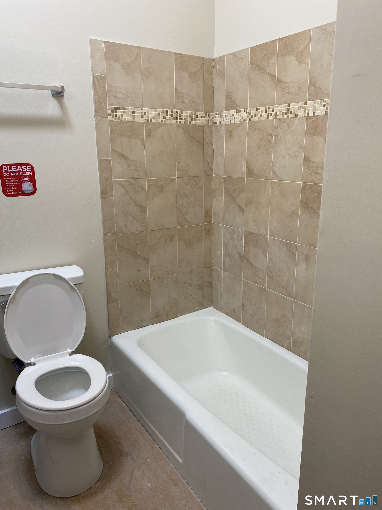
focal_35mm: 26
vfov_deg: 67.3
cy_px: 255
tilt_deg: -14.6
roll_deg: +0.6
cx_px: 191
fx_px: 383
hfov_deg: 53.1
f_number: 1.8
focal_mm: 4.25
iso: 100
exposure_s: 1/120
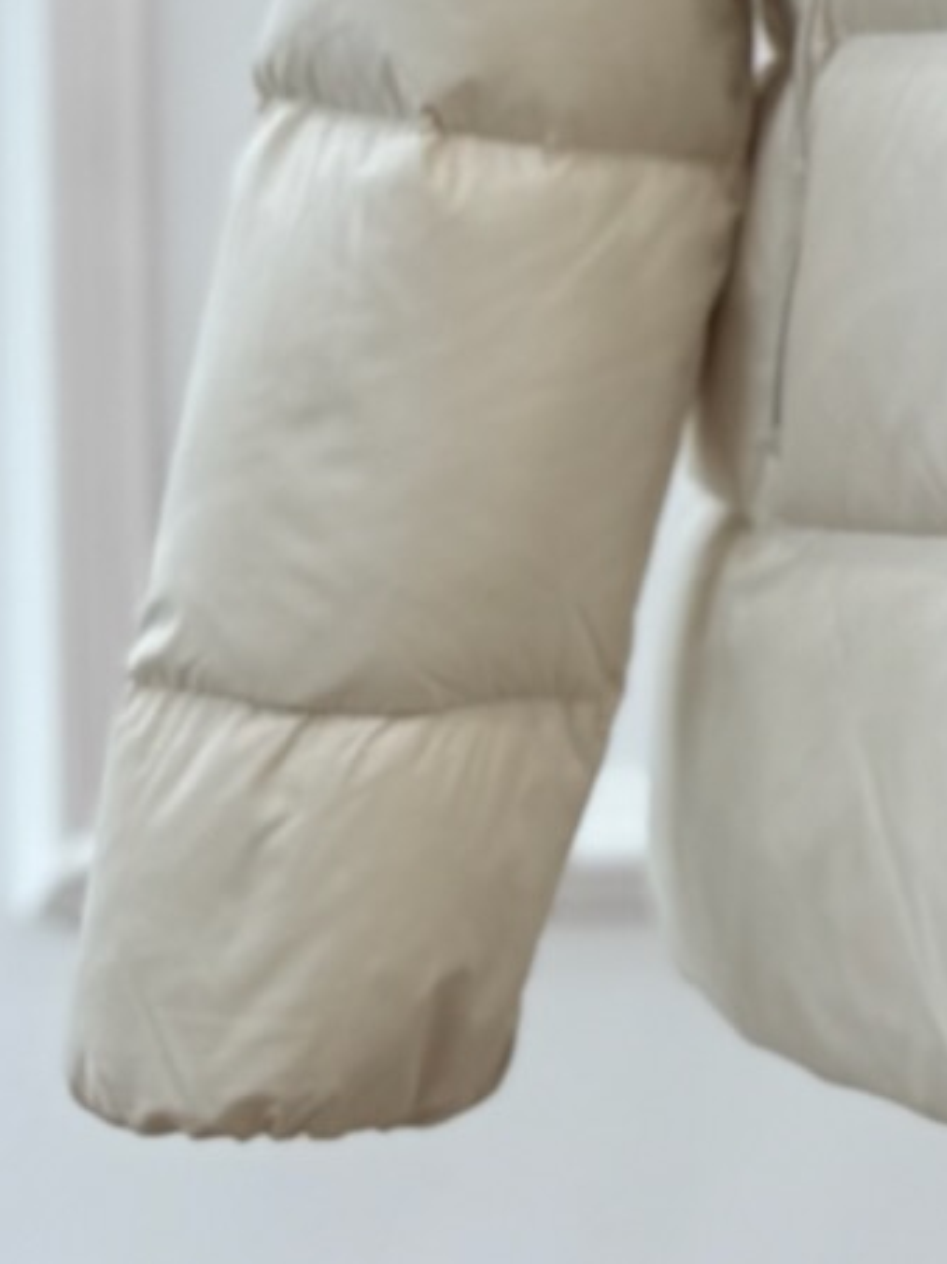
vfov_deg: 17.3
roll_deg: +0.7
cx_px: 1944
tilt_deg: +0.0
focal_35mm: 109
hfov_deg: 12.0
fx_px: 3978
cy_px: -205
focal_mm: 6.76
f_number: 1.78
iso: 80
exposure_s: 1/100
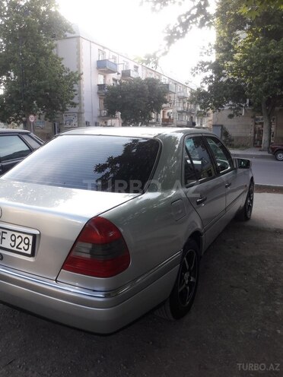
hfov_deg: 49.7
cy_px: 188
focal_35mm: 28
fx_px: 305
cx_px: 142
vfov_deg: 63.4
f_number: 1.9
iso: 40
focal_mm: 3.7
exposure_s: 1/206
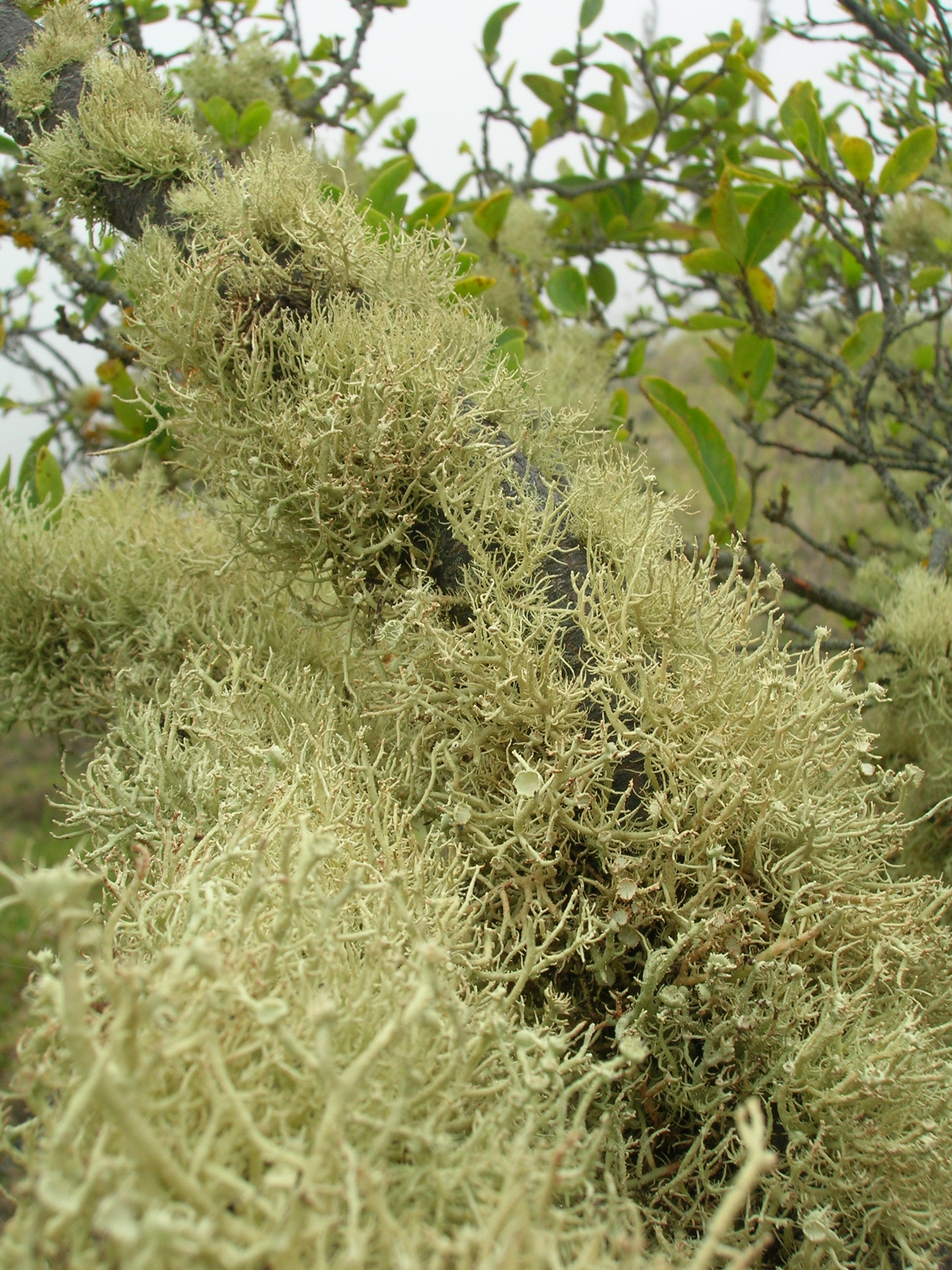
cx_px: 476
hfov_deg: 31.5
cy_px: 635
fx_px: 1687
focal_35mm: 46
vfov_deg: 41.2
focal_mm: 7.7
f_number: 5.4
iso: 50
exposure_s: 1/144
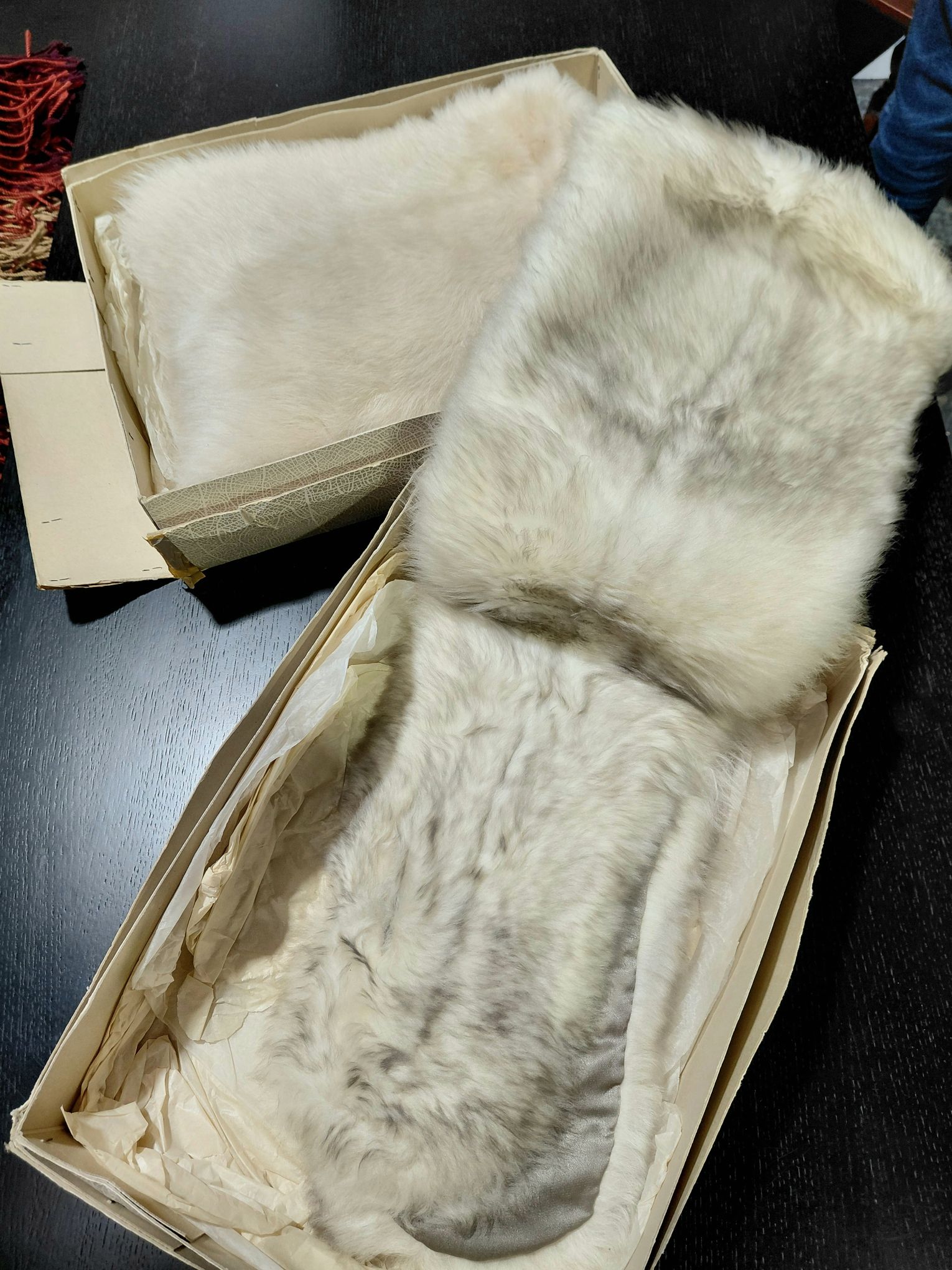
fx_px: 917
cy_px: 635
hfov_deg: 54.9
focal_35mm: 25
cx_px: 476
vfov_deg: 69.4
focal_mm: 4.69
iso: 64
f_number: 1.8
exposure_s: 1/100
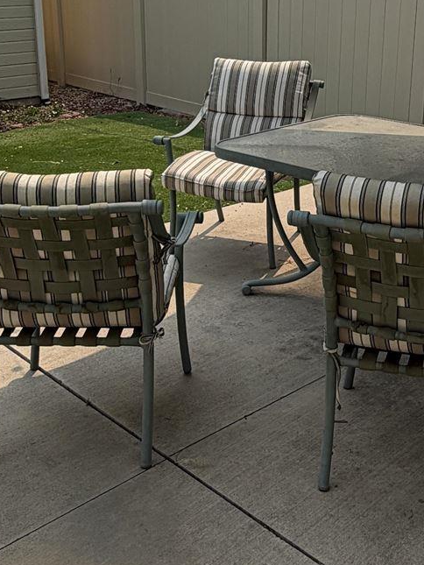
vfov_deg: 37.8
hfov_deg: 28.9
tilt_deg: -17.6
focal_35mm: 50
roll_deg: -0.9
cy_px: 192
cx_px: 284
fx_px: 816
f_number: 2.2
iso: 20
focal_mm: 2.22
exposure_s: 1/1189
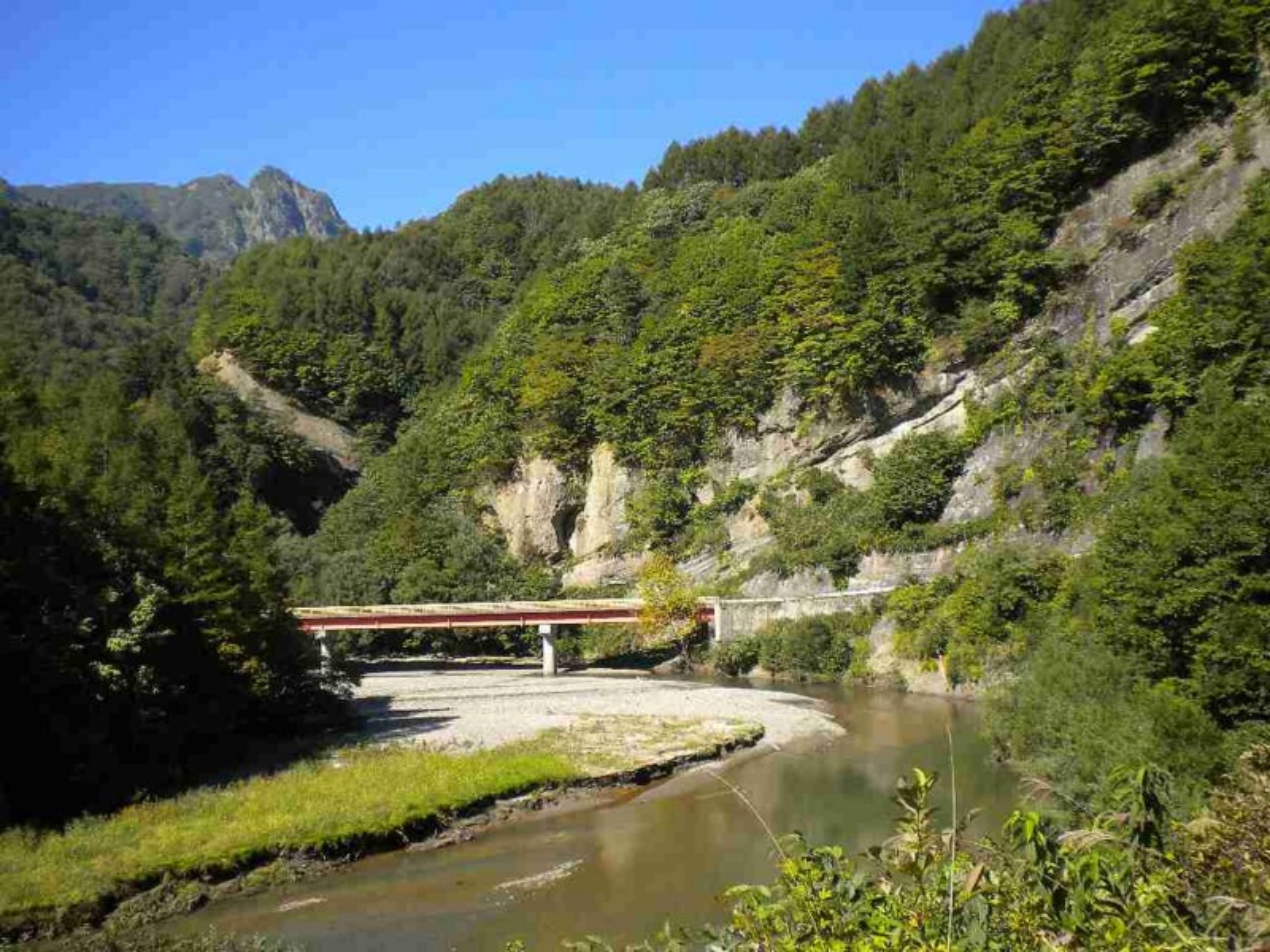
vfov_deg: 40.7
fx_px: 1284
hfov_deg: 52.6
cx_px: 635
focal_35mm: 35
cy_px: 476
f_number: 4.6
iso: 80
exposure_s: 1/366
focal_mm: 6.3
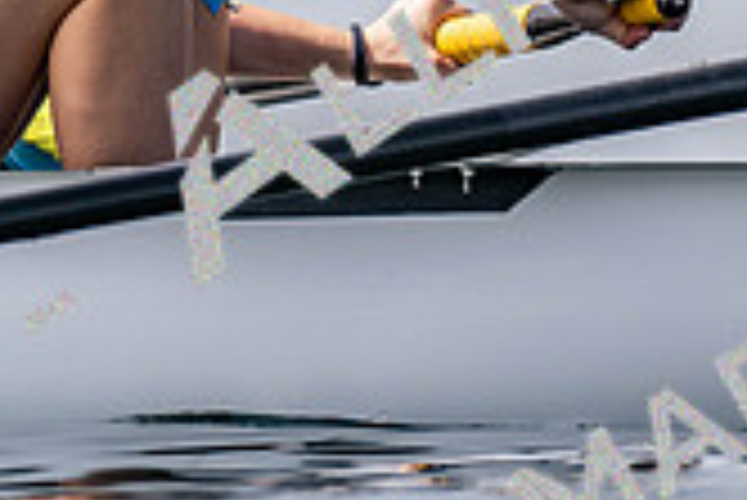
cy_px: -142
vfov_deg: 0.7
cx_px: -216
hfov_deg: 1.0
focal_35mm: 2101
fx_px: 43633
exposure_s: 1/2500
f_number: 4
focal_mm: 600
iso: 180
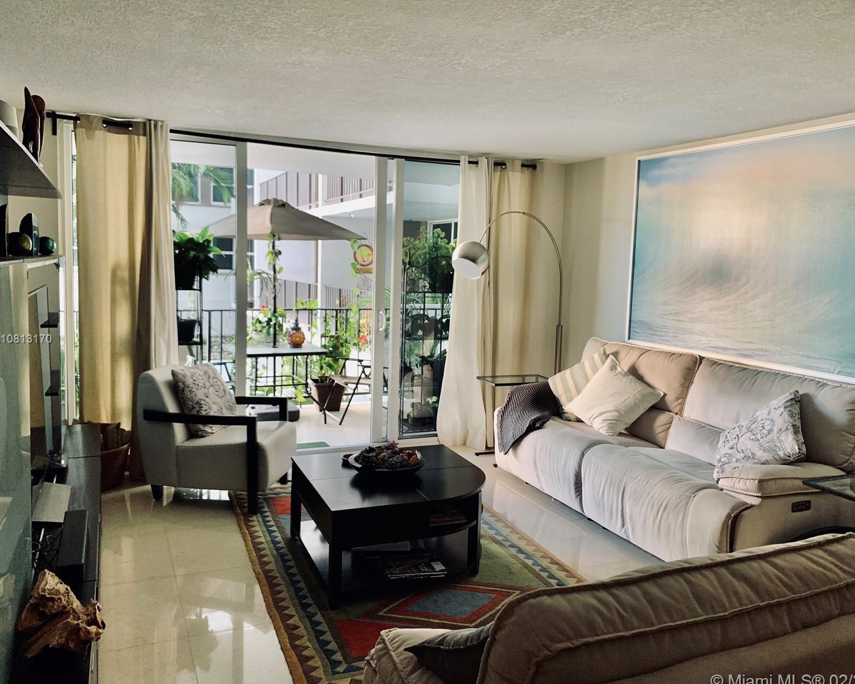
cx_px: 430
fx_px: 709
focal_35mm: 28
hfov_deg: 62.2
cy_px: 340
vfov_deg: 51.5
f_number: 1.8
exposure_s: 1/60
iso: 125
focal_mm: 4.25
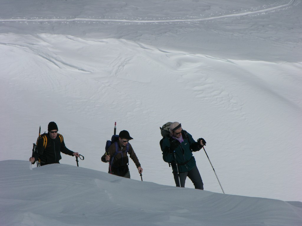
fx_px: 2094
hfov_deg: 8.2
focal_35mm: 240
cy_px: 113
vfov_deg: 6.2
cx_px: 151
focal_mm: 61.5
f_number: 7.4
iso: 50
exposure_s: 1/722
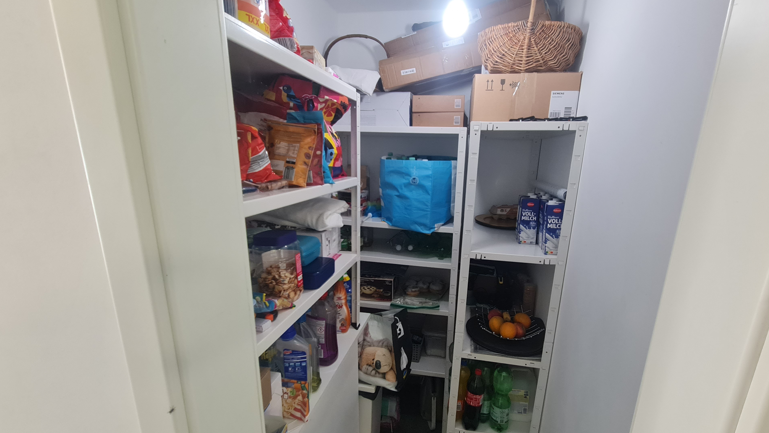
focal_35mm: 15
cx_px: 406
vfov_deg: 70.4
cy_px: 233
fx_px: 306
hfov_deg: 102.9
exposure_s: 1/50
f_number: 2.2
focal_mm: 2.2
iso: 250
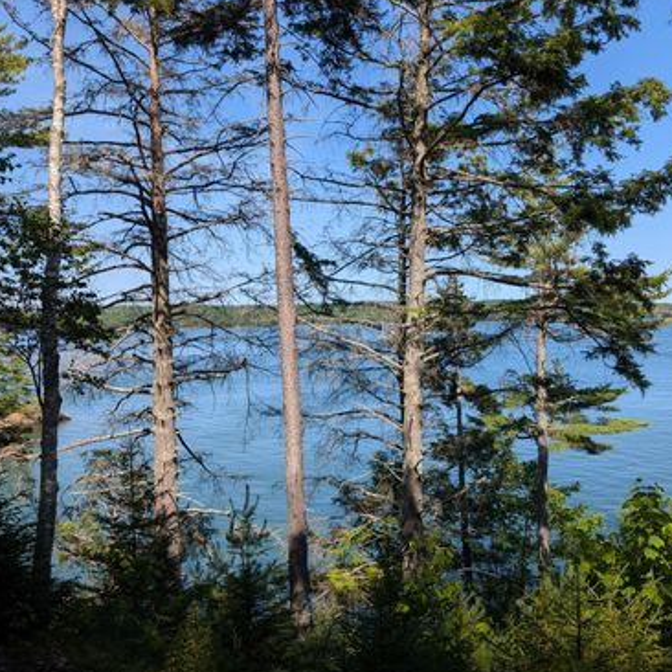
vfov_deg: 55.6
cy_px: 340
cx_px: 393
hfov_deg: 55.3
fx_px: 637
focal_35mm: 29
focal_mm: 6.9
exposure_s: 1/907
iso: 22
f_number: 1.68
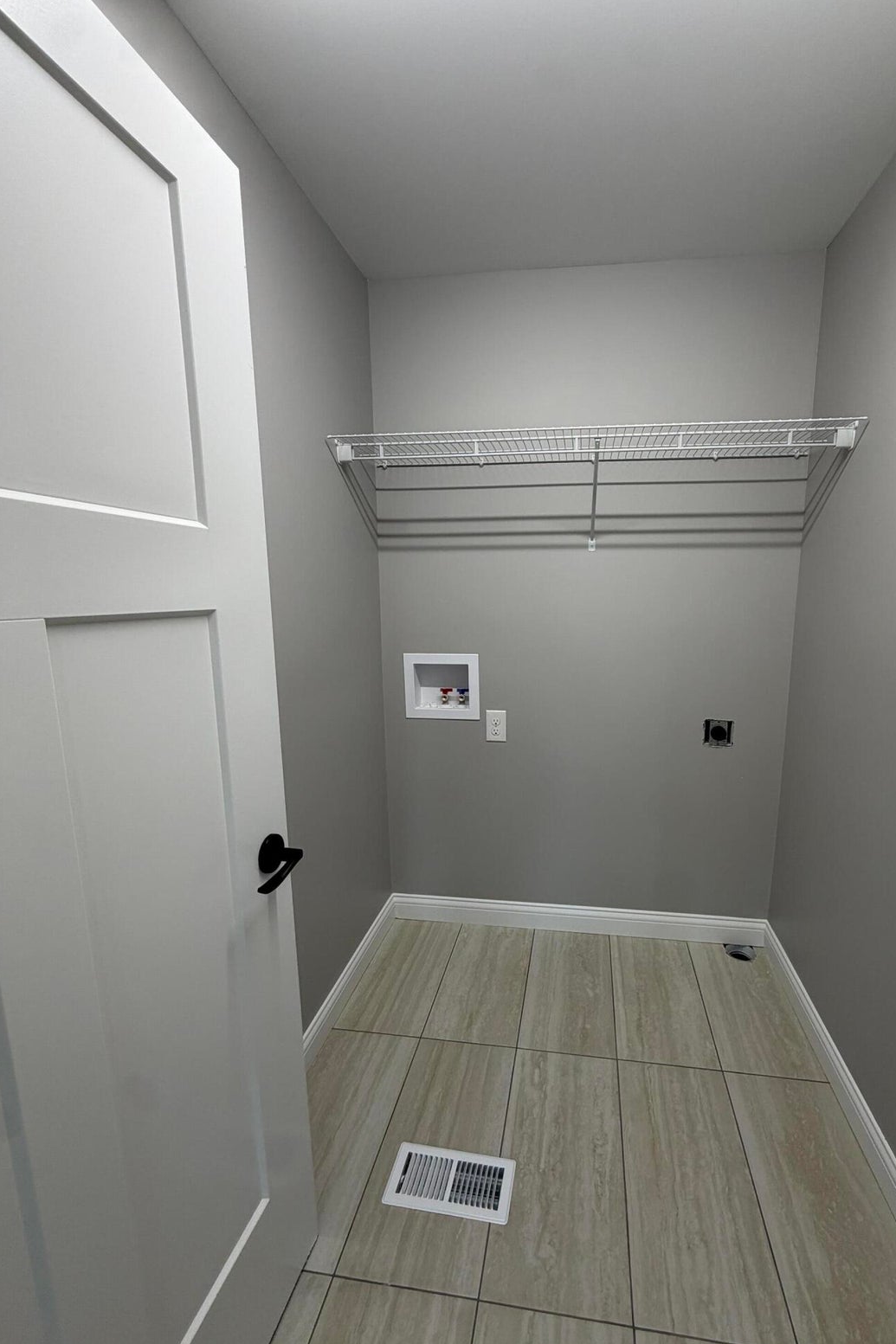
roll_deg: -0.8
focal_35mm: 15
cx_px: 514
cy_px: 687
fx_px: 560
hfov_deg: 76.8
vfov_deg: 100.4
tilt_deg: -11.0
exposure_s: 1/120
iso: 80
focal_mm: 2.22
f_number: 2.2
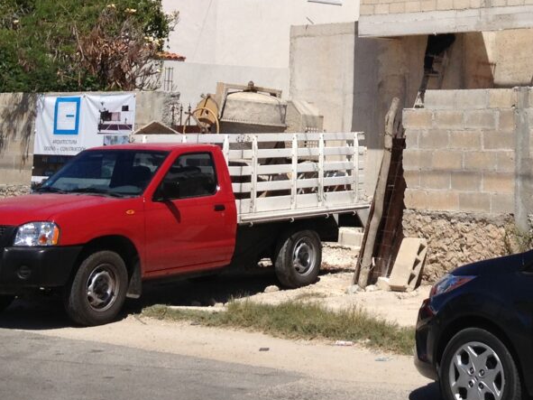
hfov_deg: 21.0
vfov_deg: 15.8
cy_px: -22
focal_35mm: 91
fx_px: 1401
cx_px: 490
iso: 50
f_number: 2.4
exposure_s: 1/3067
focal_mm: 4.28
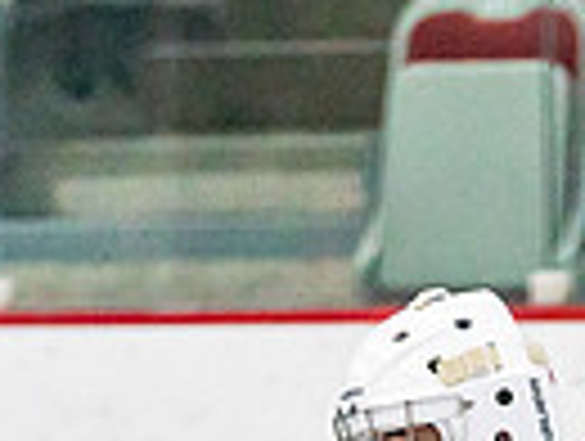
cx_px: 842
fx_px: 16423
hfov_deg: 2.0
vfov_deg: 1.5
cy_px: 944
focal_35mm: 970
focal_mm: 170
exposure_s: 1/1250
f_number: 2.8
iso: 3200
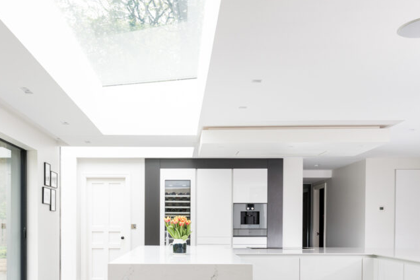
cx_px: 192
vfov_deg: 35.6
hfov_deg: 53.1
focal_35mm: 36
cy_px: 225
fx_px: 420
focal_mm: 22
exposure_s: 1/50
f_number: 9
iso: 400
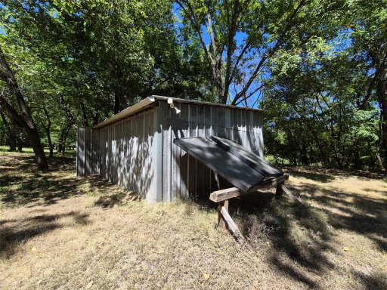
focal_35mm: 13
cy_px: 145
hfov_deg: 106.2
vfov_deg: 89.9
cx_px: 194
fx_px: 145
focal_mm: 1.74
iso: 40
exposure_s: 1/884
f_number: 2.2
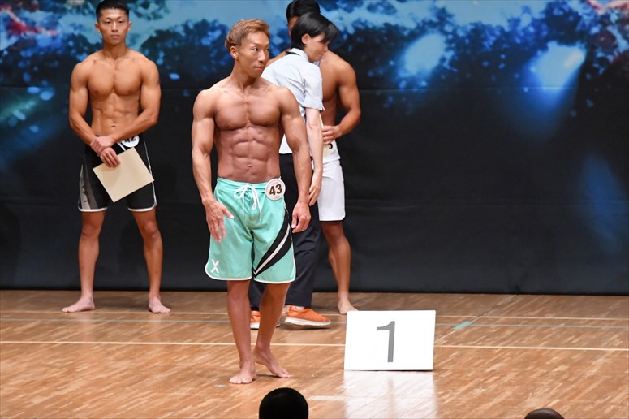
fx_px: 5239
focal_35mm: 300
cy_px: 210
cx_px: 314
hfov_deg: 6.9
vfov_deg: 4.6
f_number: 5.6
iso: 8000
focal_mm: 200
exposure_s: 1/400
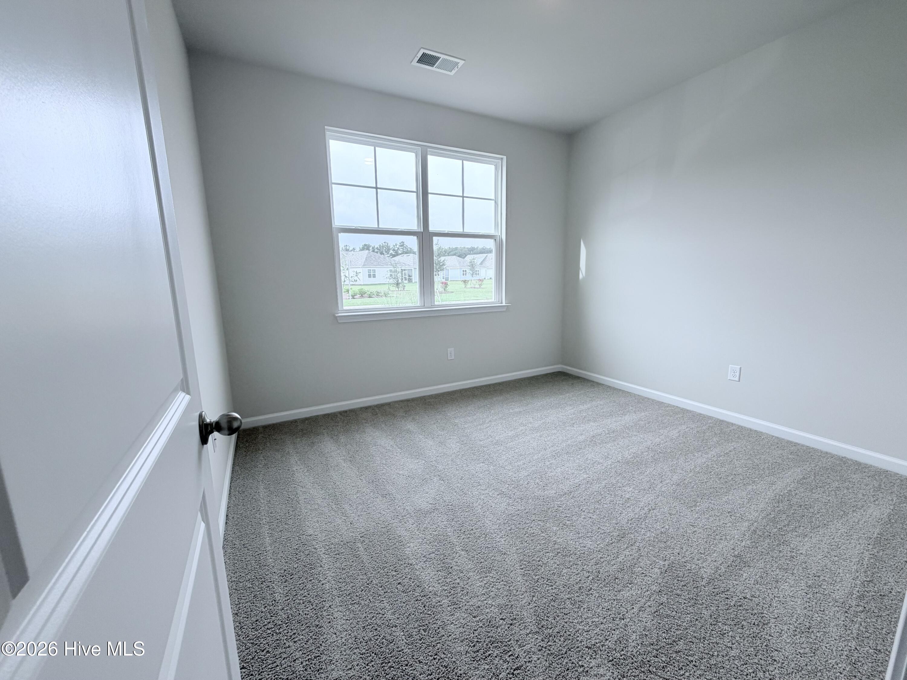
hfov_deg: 102.1
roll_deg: +1.6
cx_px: 454
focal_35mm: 14
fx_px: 367
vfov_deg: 85.7
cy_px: 340
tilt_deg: -10.4
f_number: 2.2
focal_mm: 2.22
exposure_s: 1/120
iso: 80
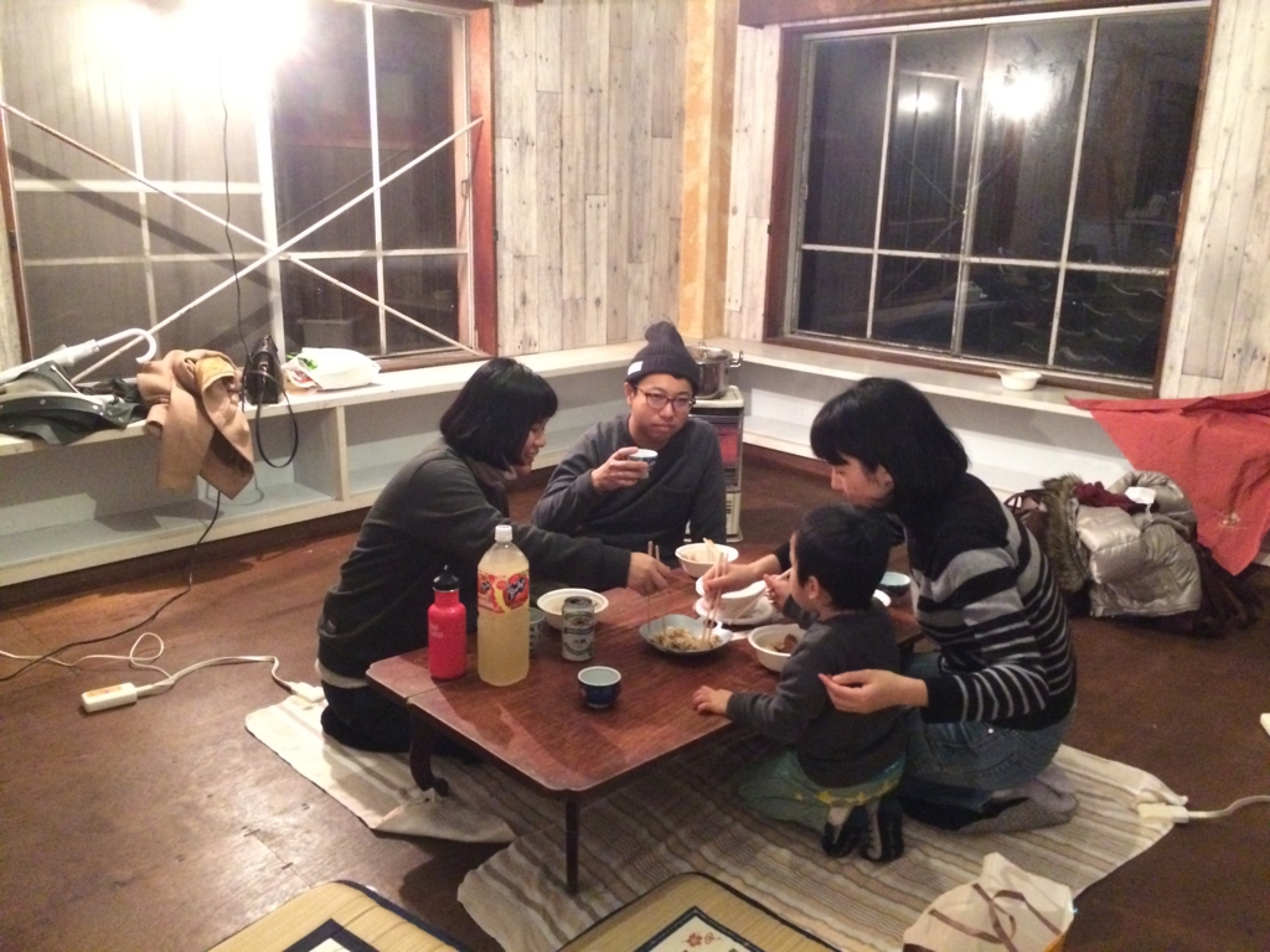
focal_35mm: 29
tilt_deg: -14.8
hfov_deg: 61.7
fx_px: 1064
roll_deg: +0.2
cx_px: 635
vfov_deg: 48.2
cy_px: 476
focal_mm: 4.15
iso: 400
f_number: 2.2
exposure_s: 1/15
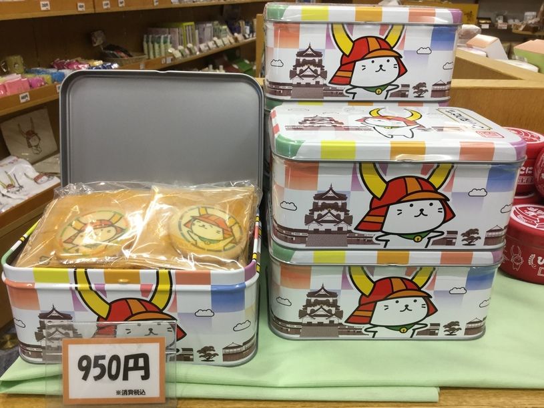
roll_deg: -1.8
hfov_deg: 58.4
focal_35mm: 31
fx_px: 487
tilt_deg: -23.3
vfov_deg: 45.4
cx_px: 272
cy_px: 204
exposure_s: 1/30
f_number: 2.4
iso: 50
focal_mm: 3.3
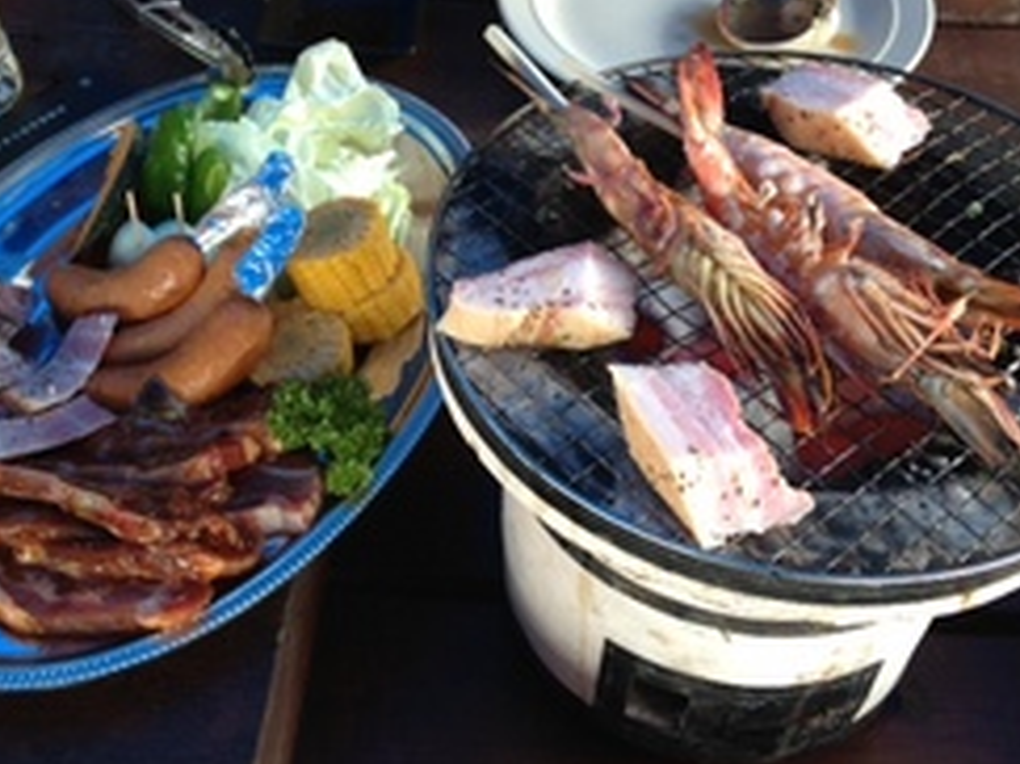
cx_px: 516
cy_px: 330
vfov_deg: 30.2
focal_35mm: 48
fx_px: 1414
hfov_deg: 39.7
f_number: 2.4
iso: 64
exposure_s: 1/60
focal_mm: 4.13
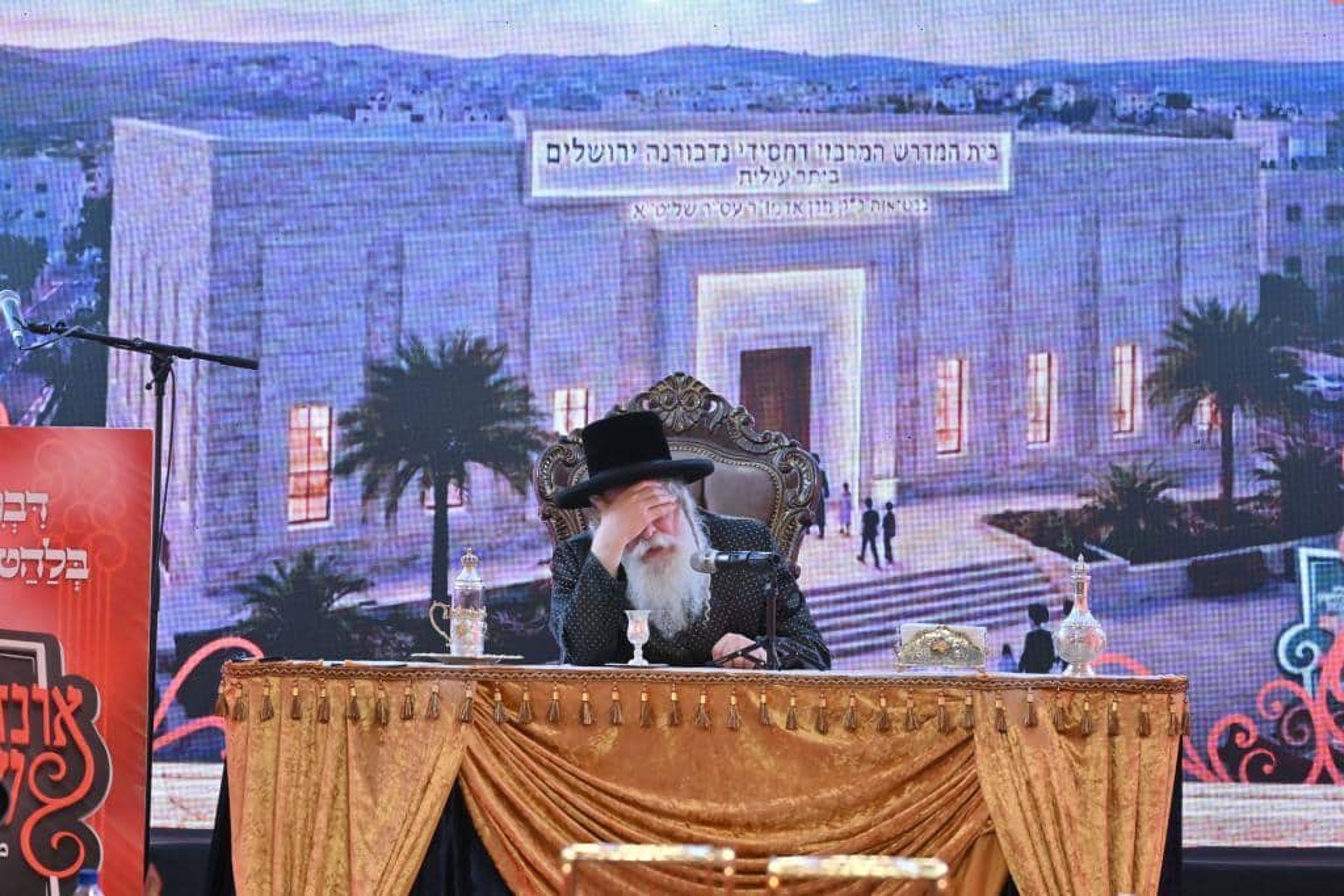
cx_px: 672
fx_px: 4854
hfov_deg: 15.8
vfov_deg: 10.6
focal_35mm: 130
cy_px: 448
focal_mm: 87
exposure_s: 1/200
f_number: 4
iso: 640
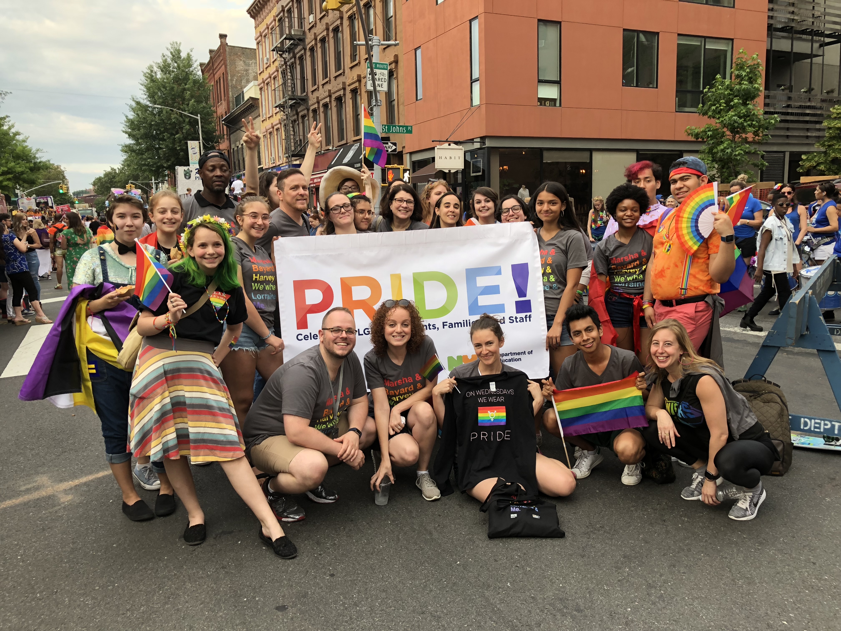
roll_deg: +1.0
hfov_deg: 63.4
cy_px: 316
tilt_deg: -8.7
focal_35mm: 28
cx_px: 420
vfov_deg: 49.7
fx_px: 680
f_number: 1.8
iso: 50
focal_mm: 3.99
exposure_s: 1/120
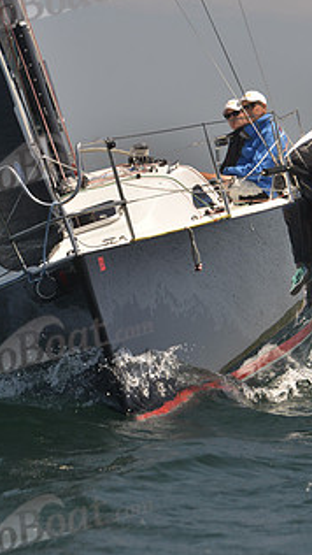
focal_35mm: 337
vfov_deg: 6.4
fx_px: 4951
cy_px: 236
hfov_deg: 3.6
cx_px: 245
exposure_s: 1/800
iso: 400
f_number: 6.3
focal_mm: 175
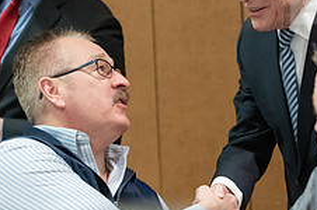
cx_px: 248
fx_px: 1583
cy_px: 76
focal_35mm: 180
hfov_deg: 11.4
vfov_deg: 7.6
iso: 3200
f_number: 3.2
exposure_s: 1/200
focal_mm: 70
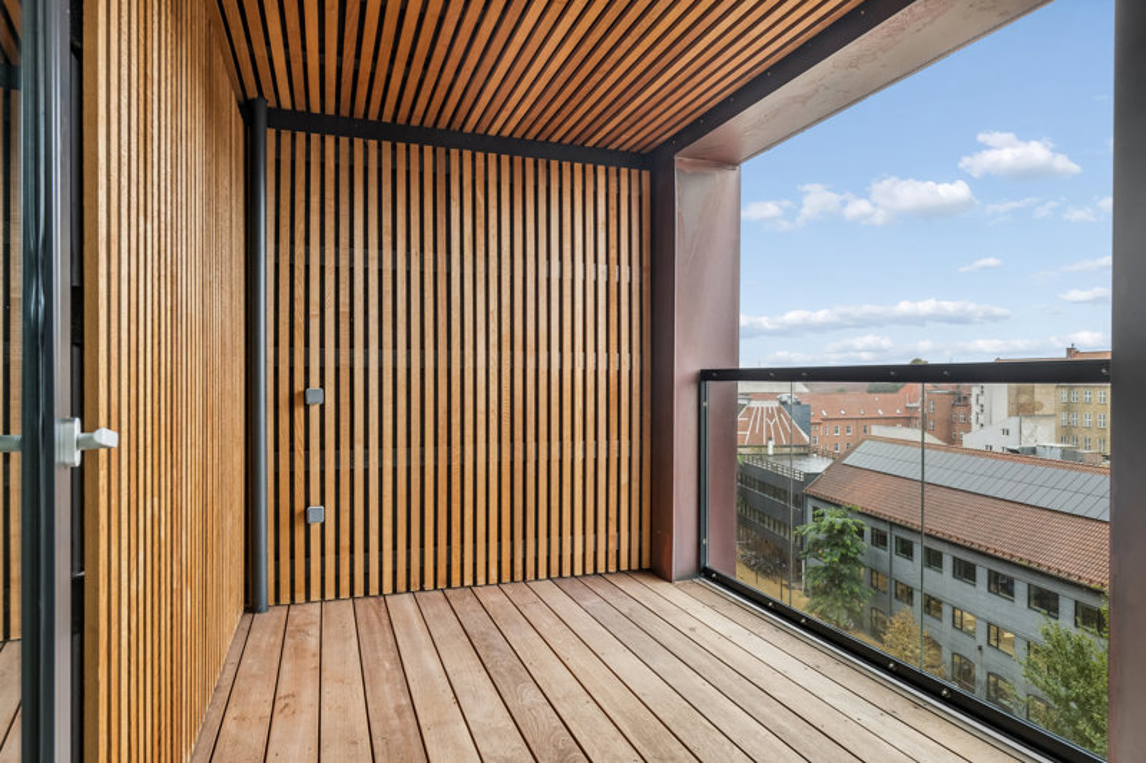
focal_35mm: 22
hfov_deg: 77.3
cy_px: 382
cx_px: 573
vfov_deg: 56.1
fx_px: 716
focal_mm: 15
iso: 200
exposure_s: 1/8
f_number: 8
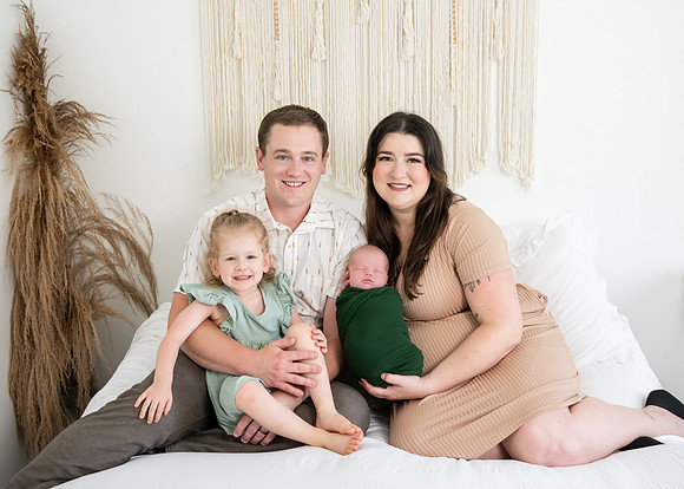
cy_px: 212
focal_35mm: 42
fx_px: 806
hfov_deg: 46.0
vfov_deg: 33.7
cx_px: 359
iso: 2000
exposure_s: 1/320
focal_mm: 35
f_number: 4
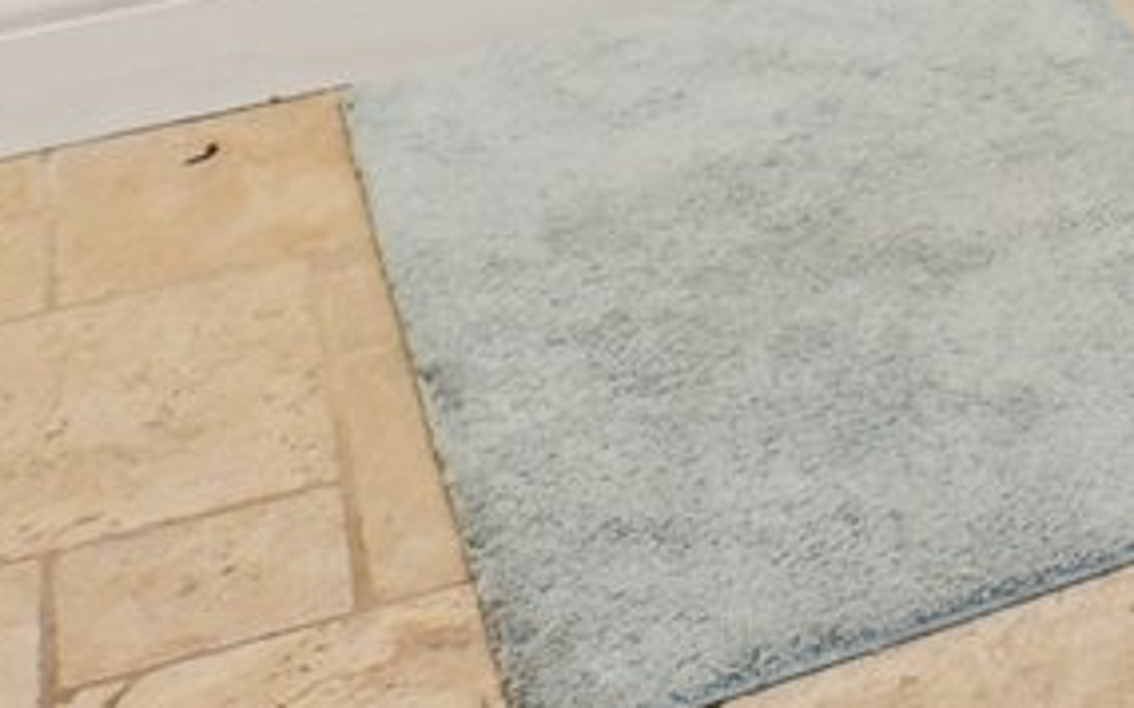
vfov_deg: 8.5
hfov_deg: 14.5
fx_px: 3615
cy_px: -1700
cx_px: 2328
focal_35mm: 117
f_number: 8
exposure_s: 1/10
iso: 400
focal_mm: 16
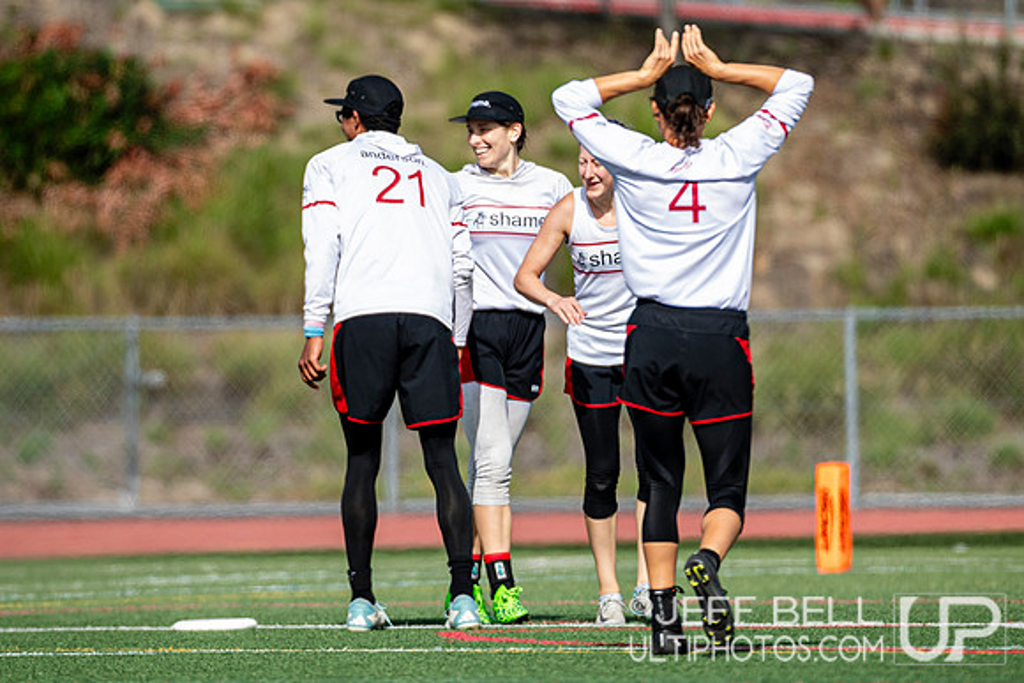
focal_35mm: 565
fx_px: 16088
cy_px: 296
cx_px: 511
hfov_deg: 3.6
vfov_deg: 2.4
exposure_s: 1/1600
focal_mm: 300
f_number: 3.2
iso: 100
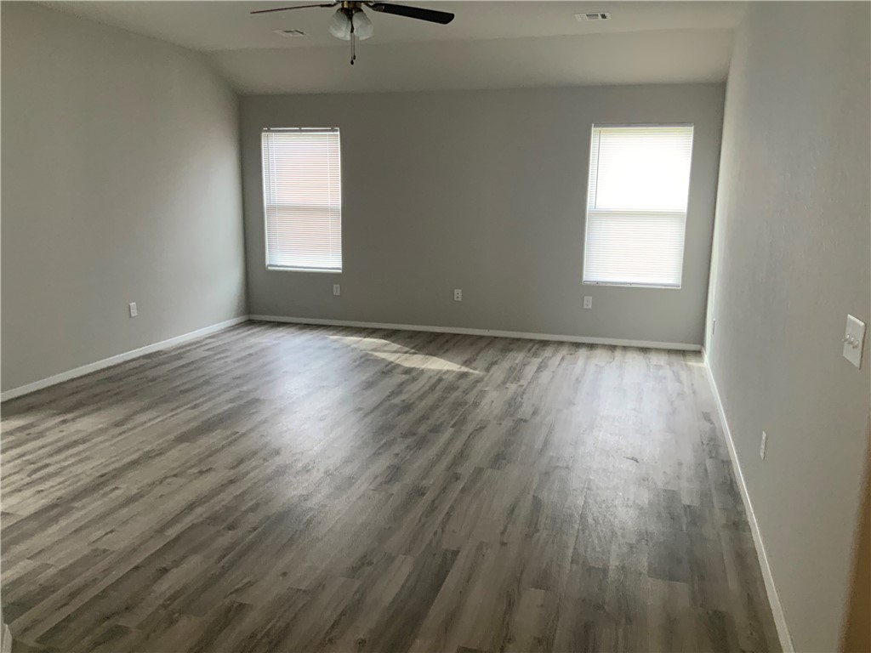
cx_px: 436
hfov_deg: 61.7
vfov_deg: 48.2
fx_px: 730
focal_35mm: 29
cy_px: 326
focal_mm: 3
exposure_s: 1/60
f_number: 1.8
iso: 160
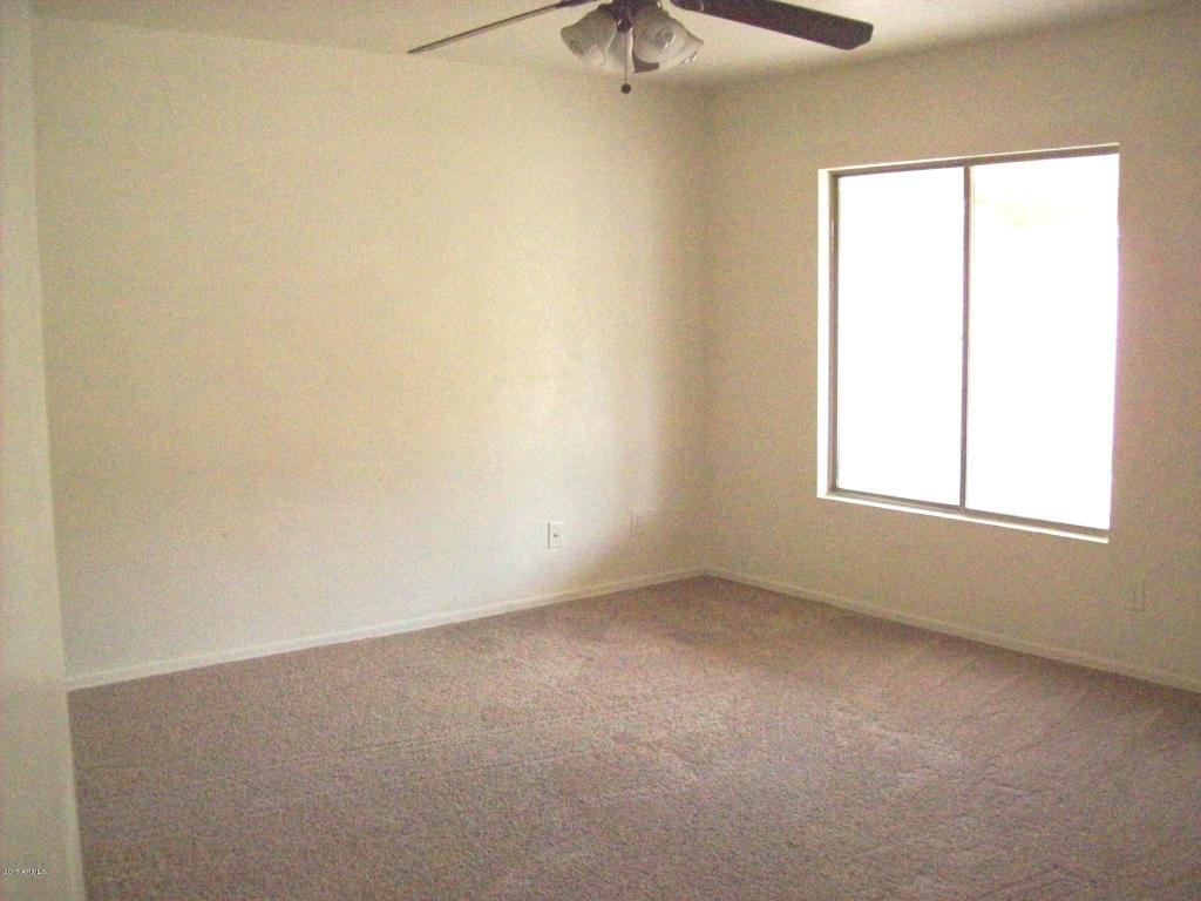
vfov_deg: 39.7
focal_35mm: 36
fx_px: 1249
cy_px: 450
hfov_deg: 51.4
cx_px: 600
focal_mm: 6
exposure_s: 1/379
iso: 800
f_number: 2.7
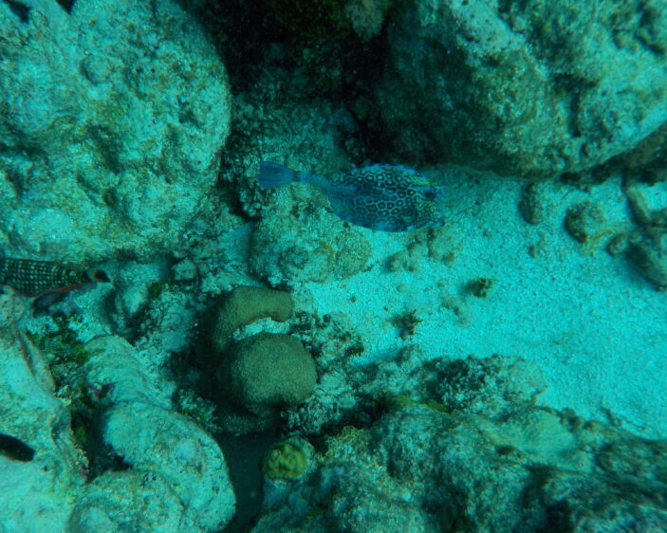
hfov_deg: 55.6
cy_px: 261
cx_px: 311
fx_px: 632
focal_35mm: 32
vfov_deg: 45.8
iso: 125
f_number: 3.3
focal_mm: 4.1
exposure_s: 1/640
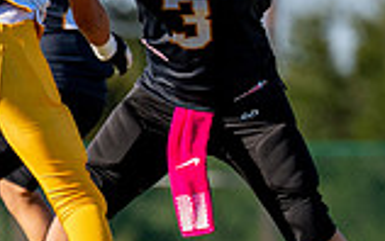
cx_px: -13
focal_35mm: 1315
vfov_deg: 1.0
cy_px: 43
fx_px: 13807
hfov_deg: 1.6
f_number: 2.8
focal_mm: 200
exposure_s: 1/3200
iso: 160
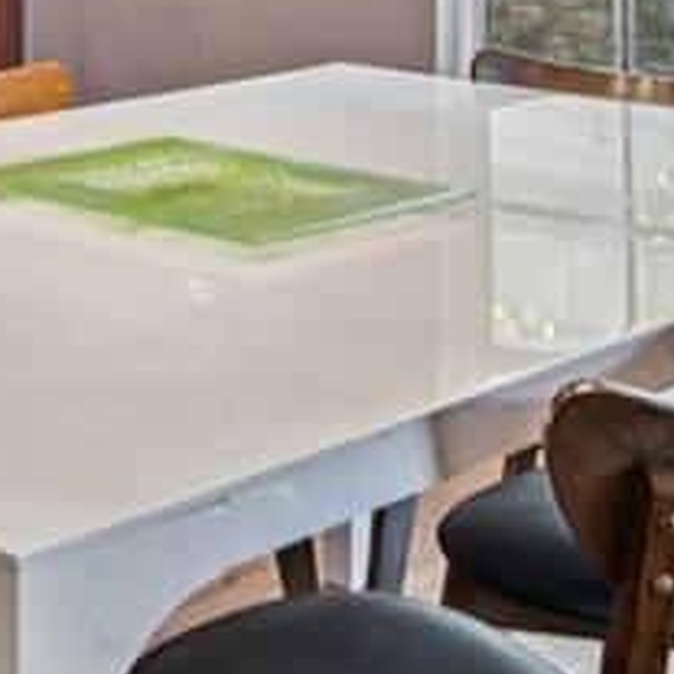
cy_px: -290
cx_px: -462
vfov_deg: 17.3
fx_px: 2027
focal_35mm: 92
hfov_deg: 16.4
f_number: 8
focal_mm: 14
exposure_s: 1/13
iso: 400
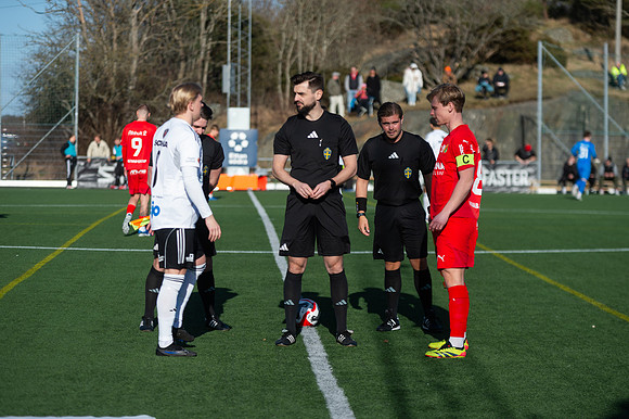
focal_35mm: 126
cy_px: 210
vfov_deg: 10.9
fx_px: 2197
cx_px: 314
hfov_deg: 16.3
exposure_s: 1/1600
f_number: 3.2
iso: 100
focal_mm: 122
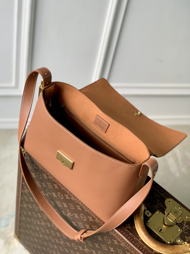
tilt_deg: -45.6
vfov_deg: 36.8
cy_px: 127
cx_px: 95
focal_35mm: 52
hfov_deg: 28.0
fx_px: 381
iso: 32
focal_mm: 6
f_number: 2.4
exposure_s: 1/122
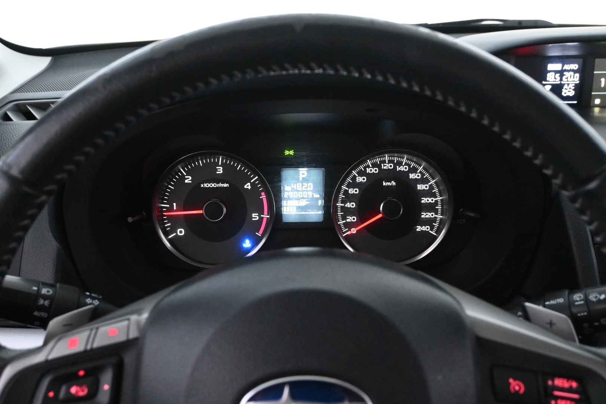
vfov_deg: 35.5
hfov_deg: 51.3
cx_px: 303
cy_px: 202
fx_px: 631
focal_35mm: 38
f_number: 5
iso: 6400
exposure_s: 1/60
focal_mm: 25
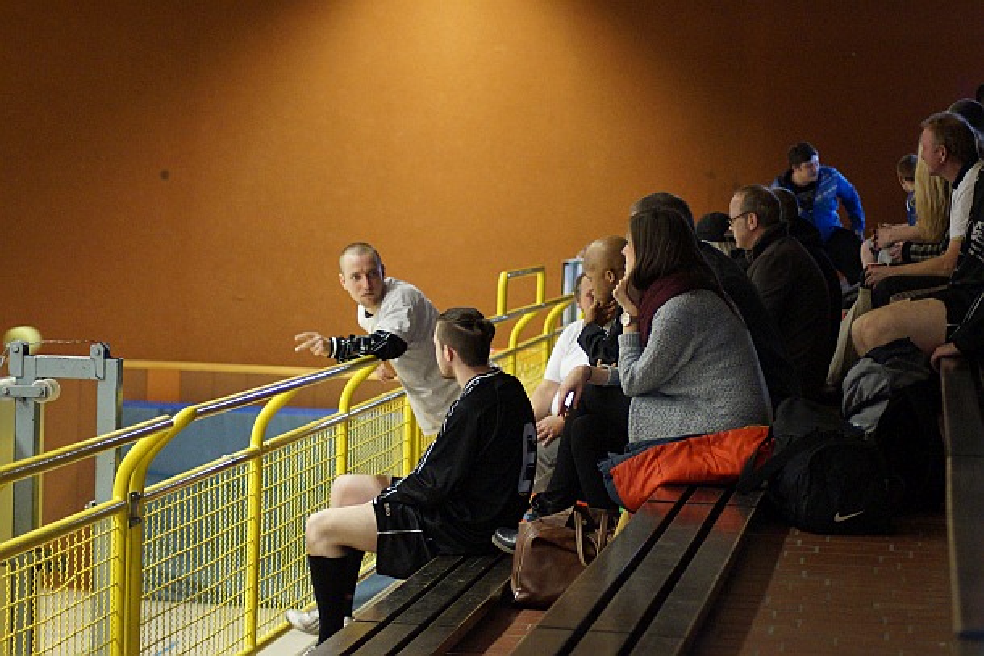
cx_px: 492
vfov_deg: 13.0
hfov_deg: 19.5
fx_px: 2870
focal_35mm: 105
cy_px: 328
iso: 3200
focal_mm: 70
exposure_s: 1/60
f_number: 4
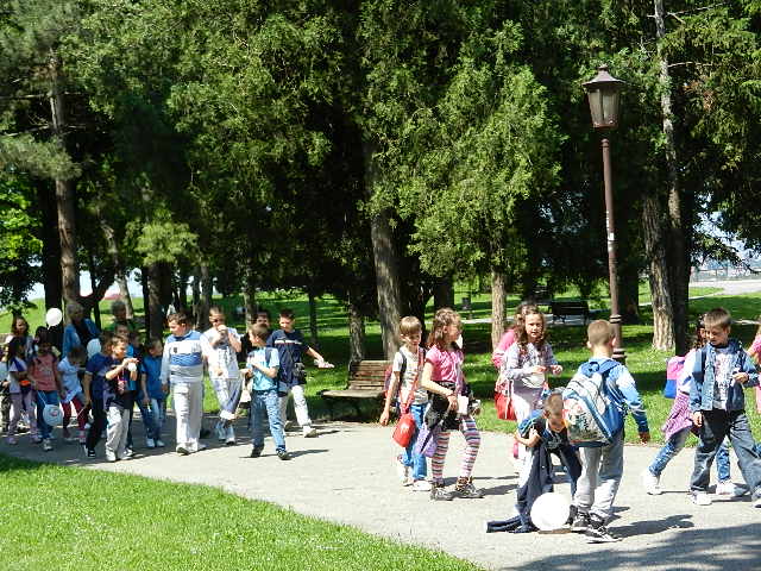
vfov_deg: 18.9
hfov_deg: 25.0
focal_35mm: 78
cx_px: 380
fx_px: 1715
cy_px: 286
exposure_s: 1/400
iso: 160
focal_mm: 14.1
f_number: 4.8
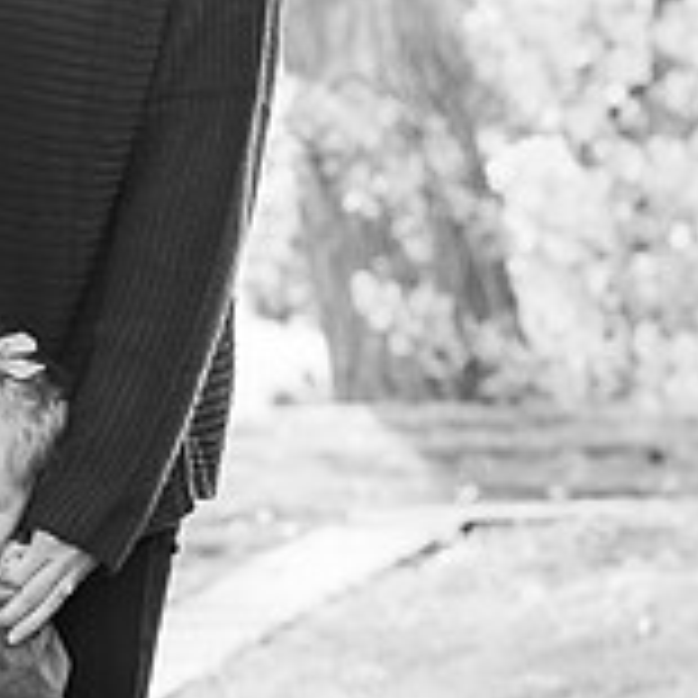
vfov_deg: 6.4
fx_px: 6182
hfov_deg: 6.4
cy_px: -2
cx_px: 68
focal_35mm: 271
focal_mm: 85
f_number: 5
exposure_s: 1/250
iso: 2000
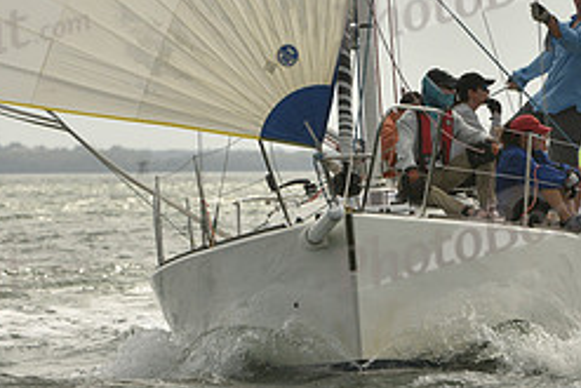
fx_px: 12870
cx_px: 214
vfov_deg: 1.7
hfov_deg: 2.6
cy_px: 145
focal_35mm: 797
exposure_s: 1/1250
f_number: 10
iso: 400
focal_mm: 340
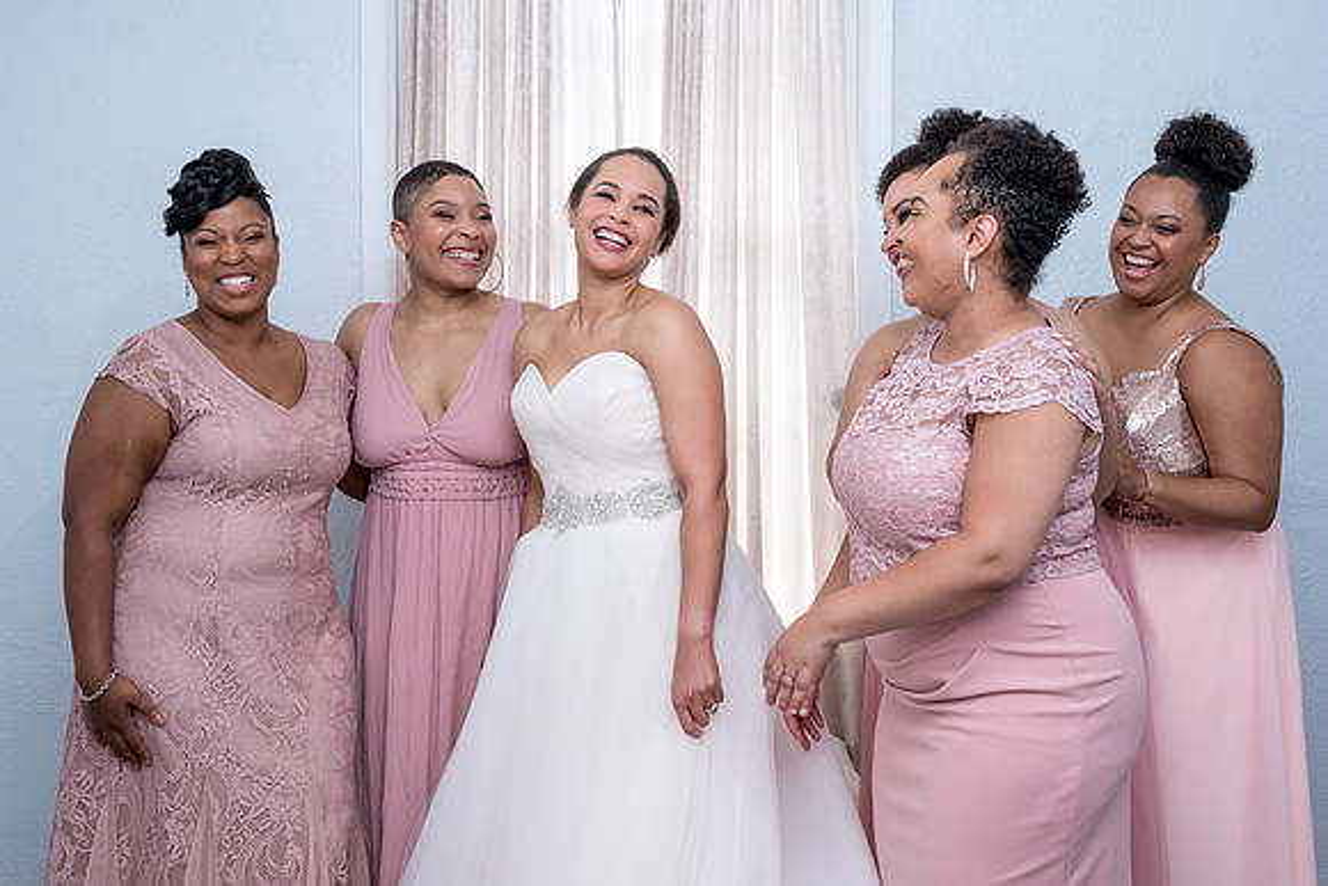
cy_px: 404
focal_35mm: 48
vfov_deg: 28.1
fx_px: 1767
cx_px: 687
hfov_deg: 41.2
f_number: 6.3
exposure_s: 1/160
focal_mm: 44
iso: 1250
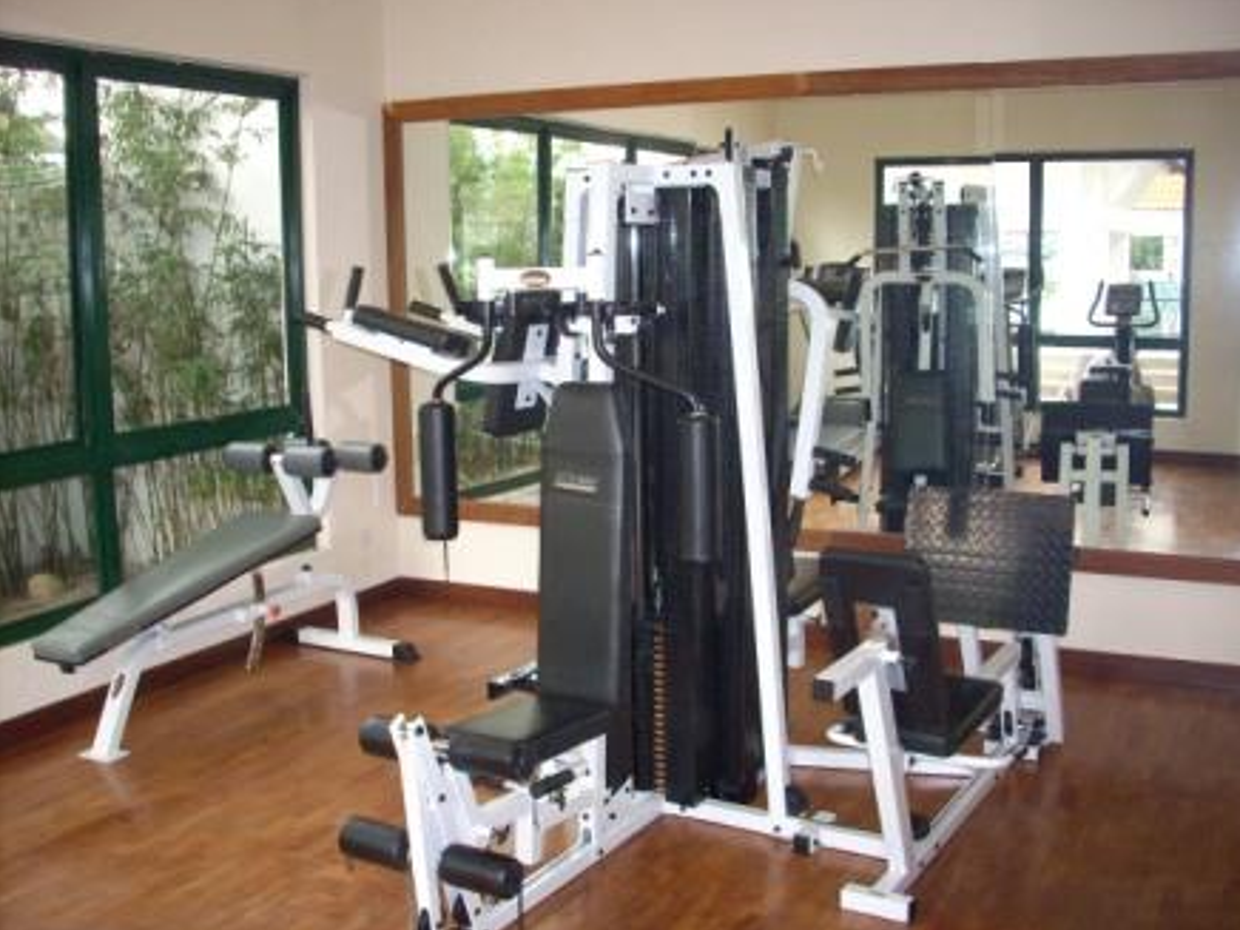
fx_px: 1361
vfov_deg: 37.7
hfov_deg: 49.0
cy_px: 461
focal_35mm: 38
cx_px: 631
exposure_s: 1/60
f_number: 2.8
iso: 400
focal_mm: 6.2
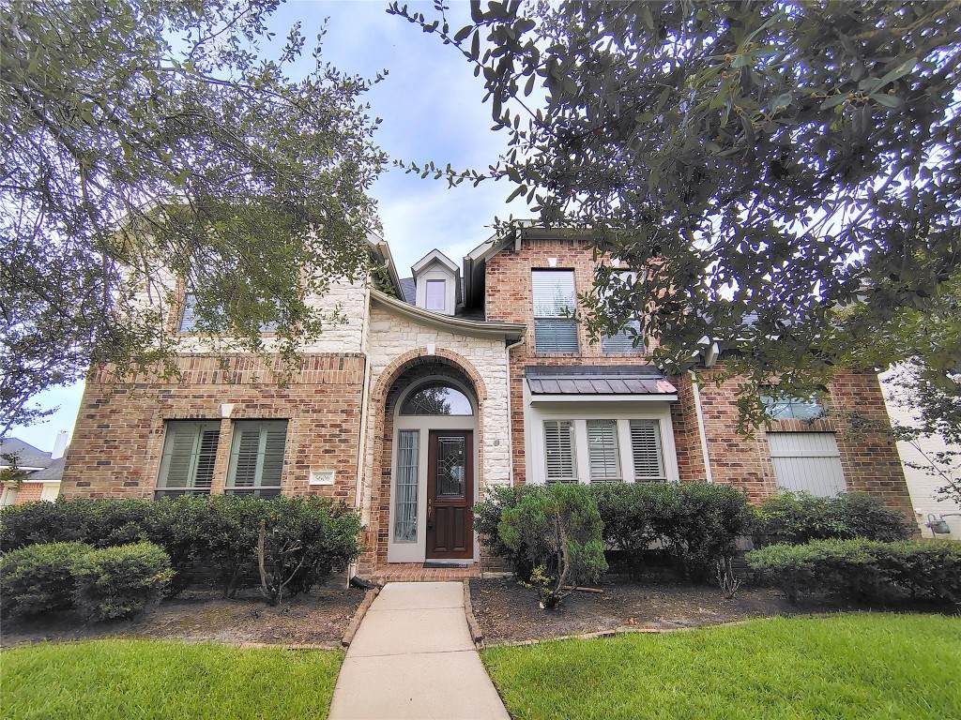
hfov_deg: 94.5
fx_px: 444
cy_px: 360
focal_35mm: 16
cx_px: 480
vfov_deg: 78.1
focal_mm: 2.13
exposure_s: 1/315
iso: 100
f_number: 2.2
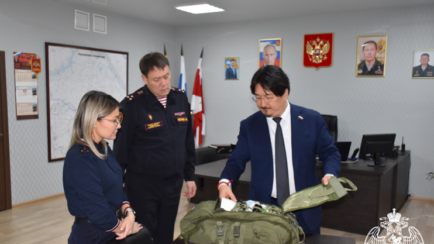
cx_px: 215
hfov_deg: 54.6
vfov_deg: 32.3
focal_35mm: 37
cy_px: 133
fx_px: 420
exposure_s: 1/80
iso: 800
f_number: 4.5
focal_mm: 23
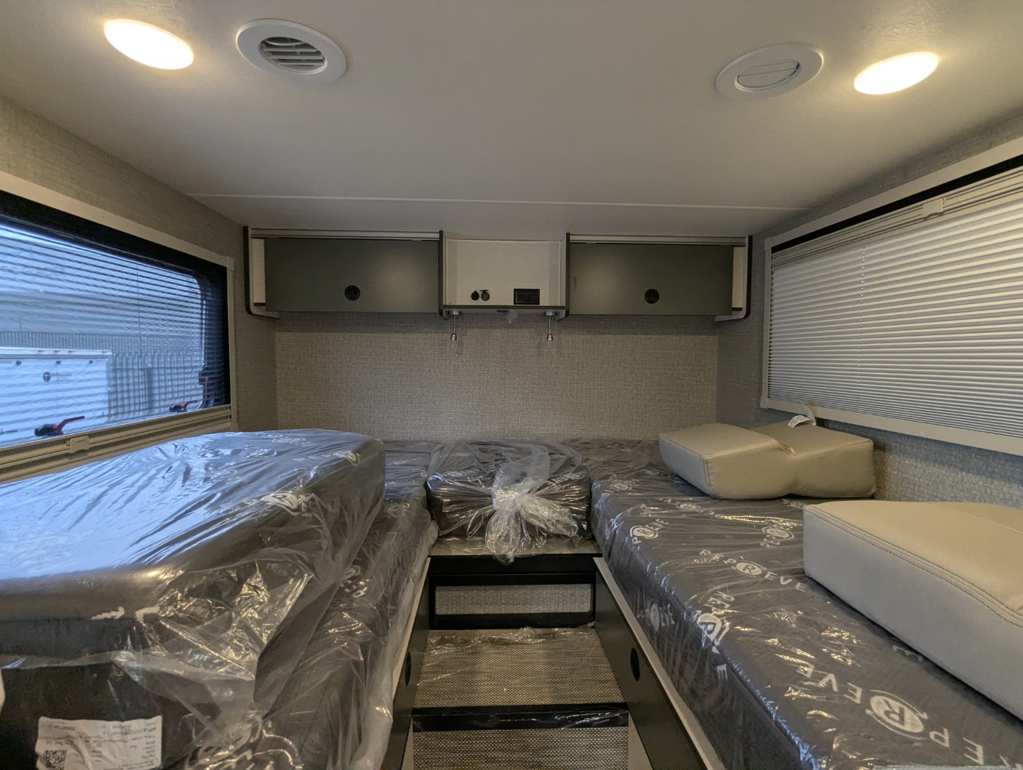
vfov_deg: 78.2
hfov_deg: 94.4
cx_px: 512
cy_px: 385
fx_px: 473
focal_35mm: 16
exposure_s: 1/127
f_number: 2.2
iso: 143
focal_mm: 2.35
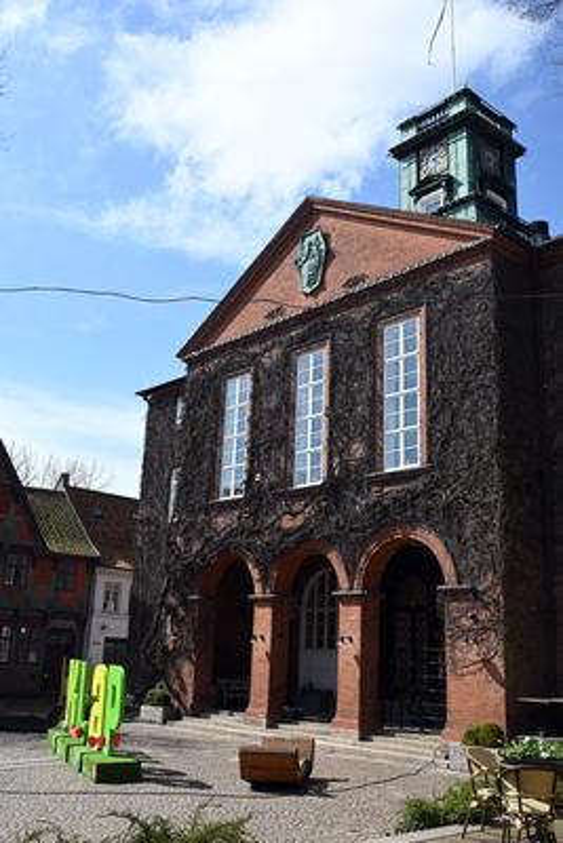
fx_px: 809
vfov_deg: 55.1
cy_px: 422
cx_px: 282
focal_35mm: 34
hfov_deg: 38.4
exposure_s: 1/400
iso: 100
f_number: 7.1
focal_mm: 23
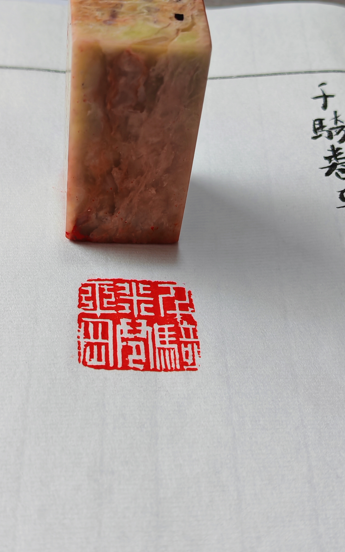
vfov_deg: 35.1
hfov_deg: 22.3
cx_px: 144
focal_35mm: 58
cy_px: 276
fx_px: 873
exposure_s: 1/100
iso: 125
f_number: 1.95
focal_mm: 5.52
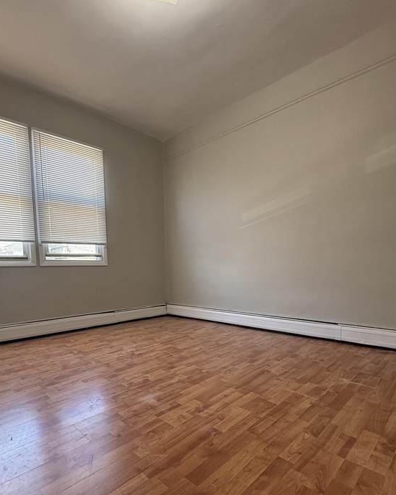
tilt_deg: -4.8
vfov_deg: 82.2
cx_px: 157
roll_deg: +1.7
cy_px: 299
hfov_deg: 70.1
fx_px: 278
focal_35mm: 19
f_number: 2.2
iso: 320
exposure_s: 1/120
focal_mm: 2.22
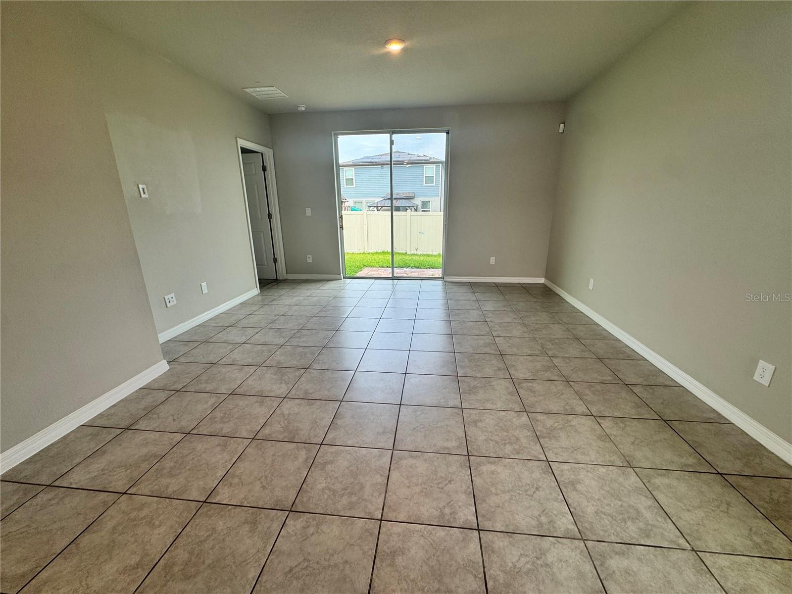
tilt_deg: -16.6
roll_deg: +1.0
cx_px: 396
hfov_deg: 102.1
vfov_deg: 85.7
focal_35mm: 14
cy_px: 297
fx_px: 320
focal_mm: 2.22
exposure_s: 1/171
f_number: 2.2
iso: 40
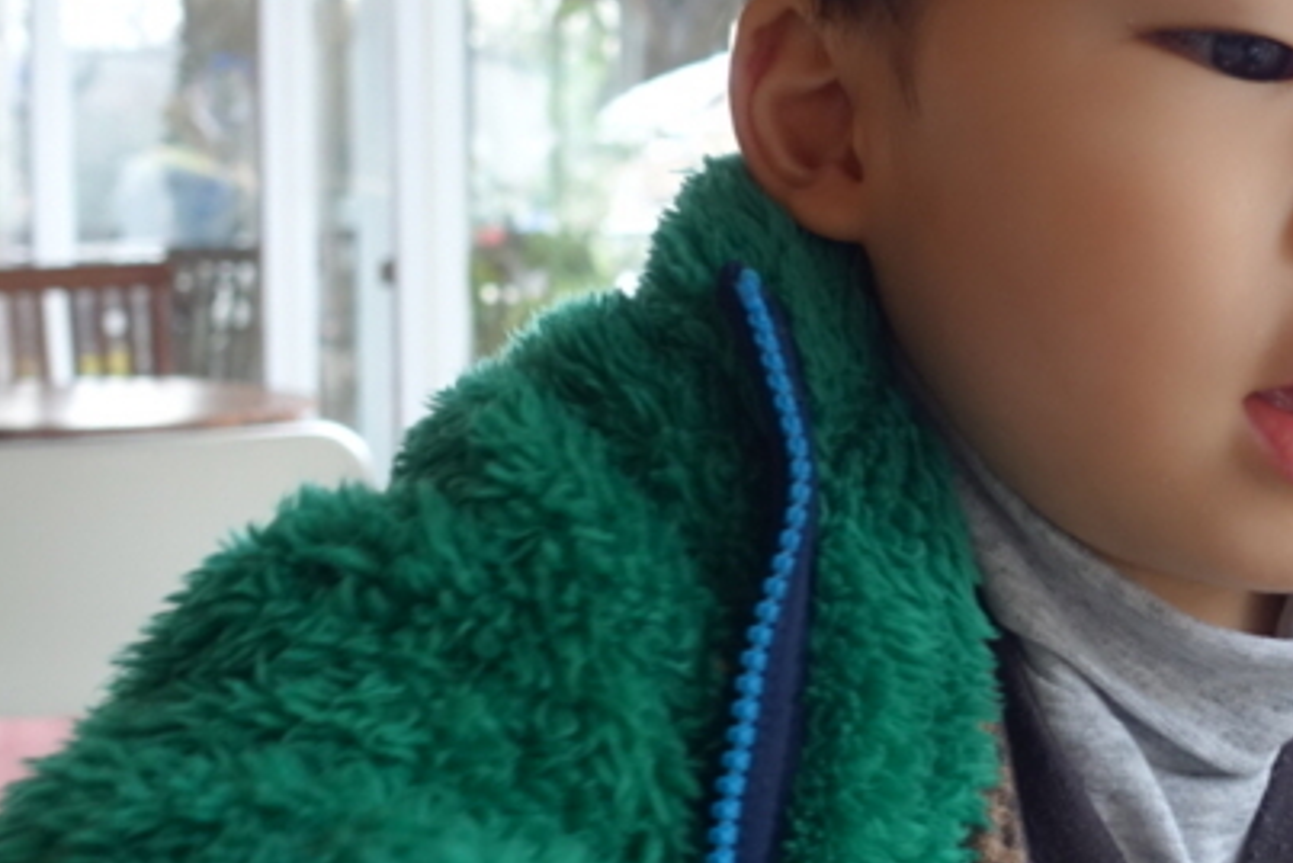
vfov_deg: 22.3
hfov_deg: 32.2
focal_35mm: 61
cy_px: 372
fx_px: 2192
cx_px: 985
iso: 500
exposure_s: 1/160
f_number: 2.8
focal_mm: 8.8
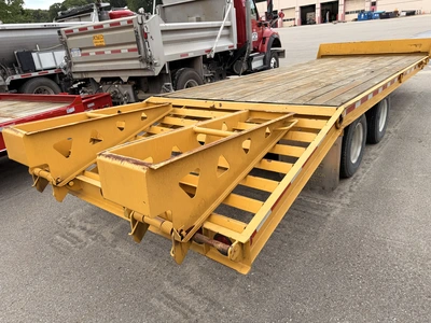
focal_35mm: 24
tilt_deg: -21.3
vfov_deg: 56.8
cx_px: 216
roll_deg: +7.6
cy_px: 162
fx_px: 299
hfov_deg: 71.6
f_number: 1.78
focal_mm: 6.76
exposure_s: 1/1122
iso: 80
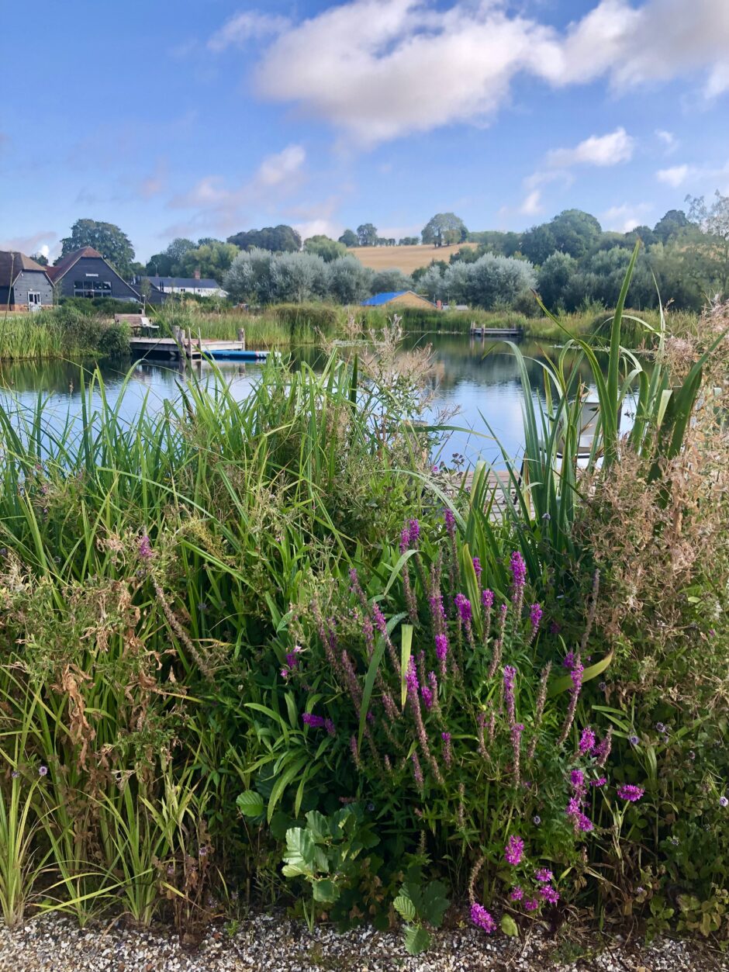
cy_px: 486
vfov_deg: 63.4
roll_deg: -0.2
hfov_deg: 49.8
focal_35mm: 28
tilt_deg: -11.8
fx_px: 786
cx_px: 364
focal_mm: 3.99
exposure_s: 1/800
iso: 20
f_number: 1.8
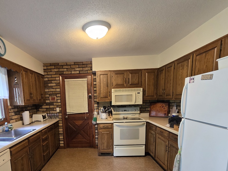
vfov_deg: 62.9
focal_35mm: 20
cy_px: 124
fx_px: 132
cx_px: 90
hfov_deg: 80.7
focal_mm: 2.2
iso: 400
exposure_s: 1/60
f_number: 2.2
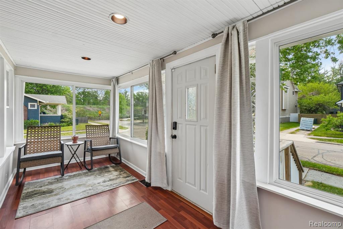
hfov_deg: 100.4
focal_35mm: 15
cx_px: 172
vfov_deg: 77.3
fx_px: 143
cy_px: 114
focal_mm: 10
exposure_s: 1/30
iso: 200
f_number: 8
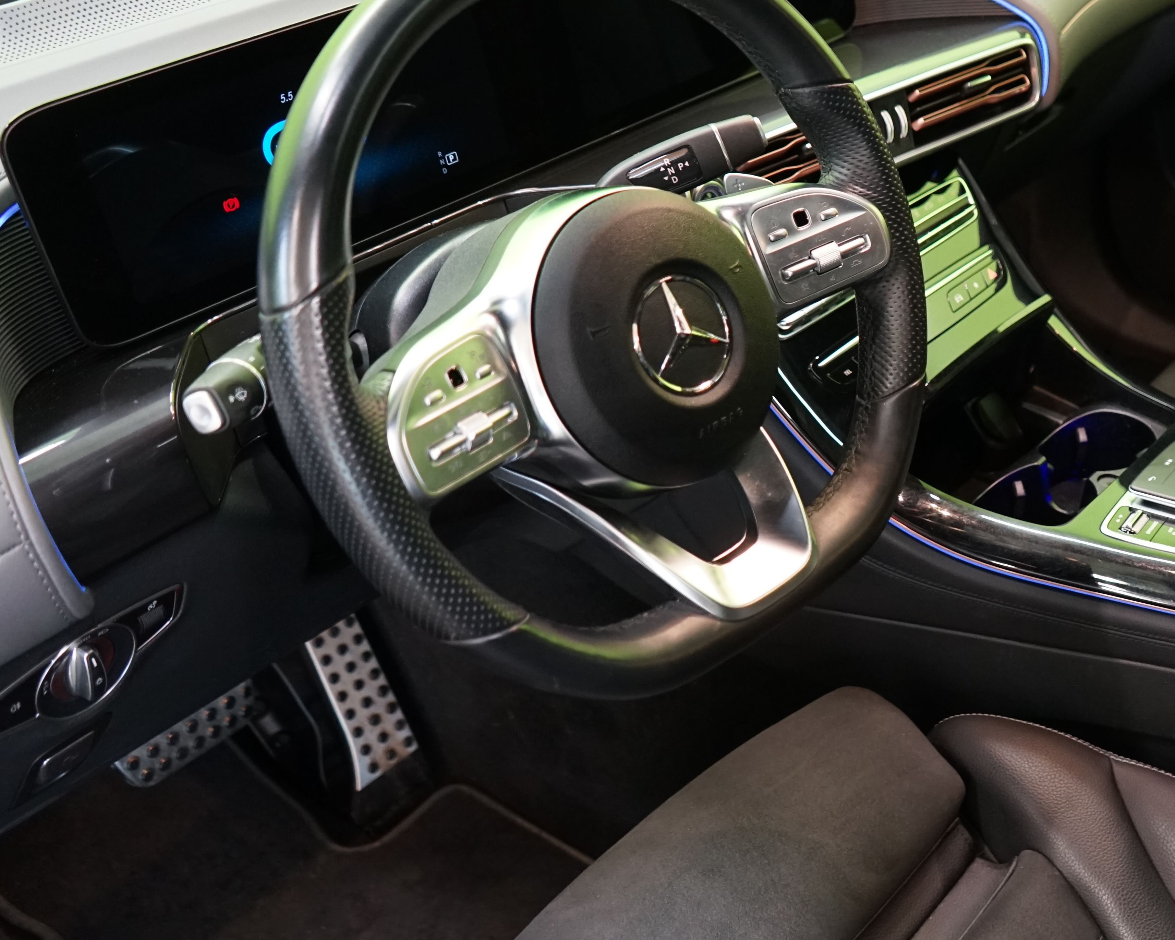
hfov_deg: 38.6
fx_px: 1600
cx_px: 965
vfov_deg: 32.7
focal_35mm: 46
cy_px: 436
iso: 2000
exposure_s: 1/30
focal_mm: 28
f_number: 4
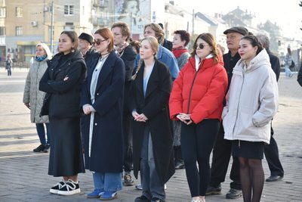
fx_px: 755
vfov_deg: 15.2
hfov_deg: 22.6
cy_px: 101
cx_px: 151
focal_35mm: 90
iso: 400
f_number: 4.5
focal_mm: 60
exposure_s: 1/320
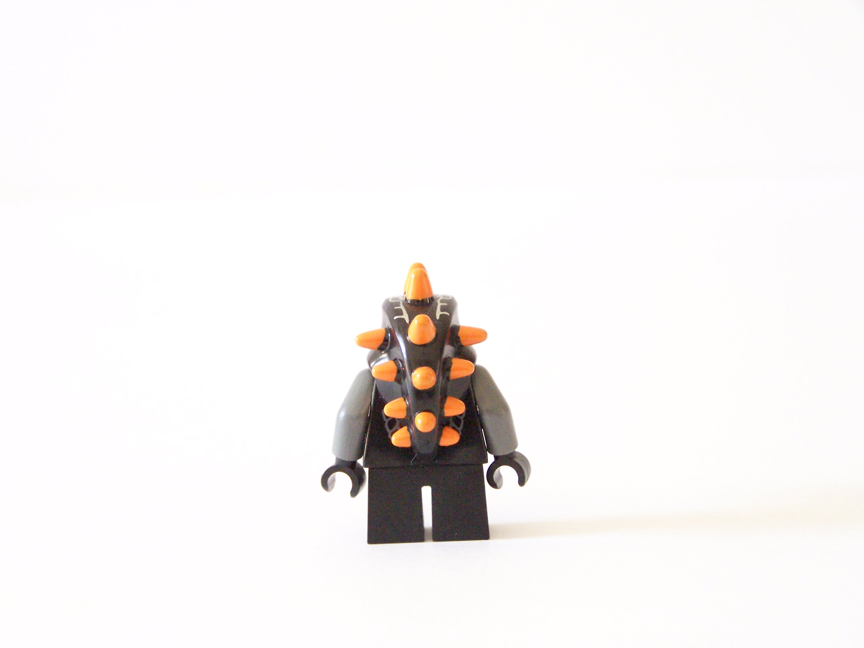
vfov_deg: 19.6
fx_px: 1872
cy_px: 324
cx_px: 432
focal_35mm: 75
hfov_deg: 26.0
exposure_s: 1/45
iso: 400
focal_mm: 12.4
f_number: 3.2
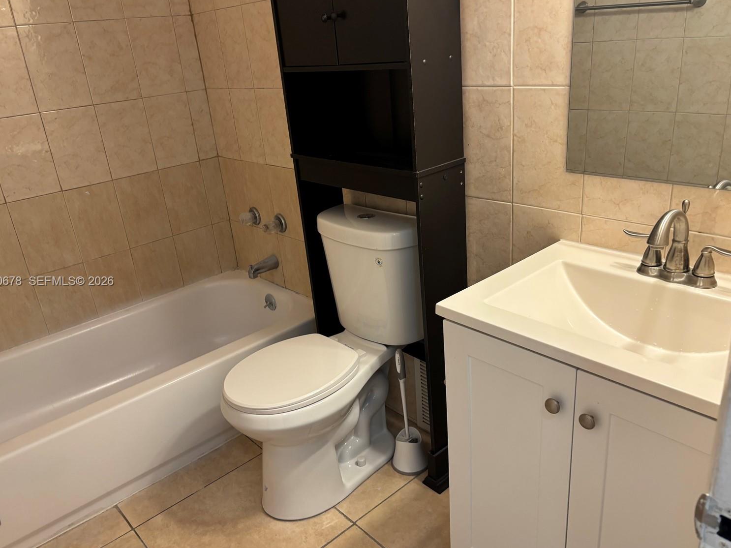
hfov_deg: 63.4
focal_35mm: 28
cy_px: 282
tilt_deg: -21.2
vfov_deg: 49.7
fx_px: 591
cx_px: 354
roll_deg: +5.1
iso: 100
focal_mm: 5.96
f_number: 1.6
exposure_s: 1/60
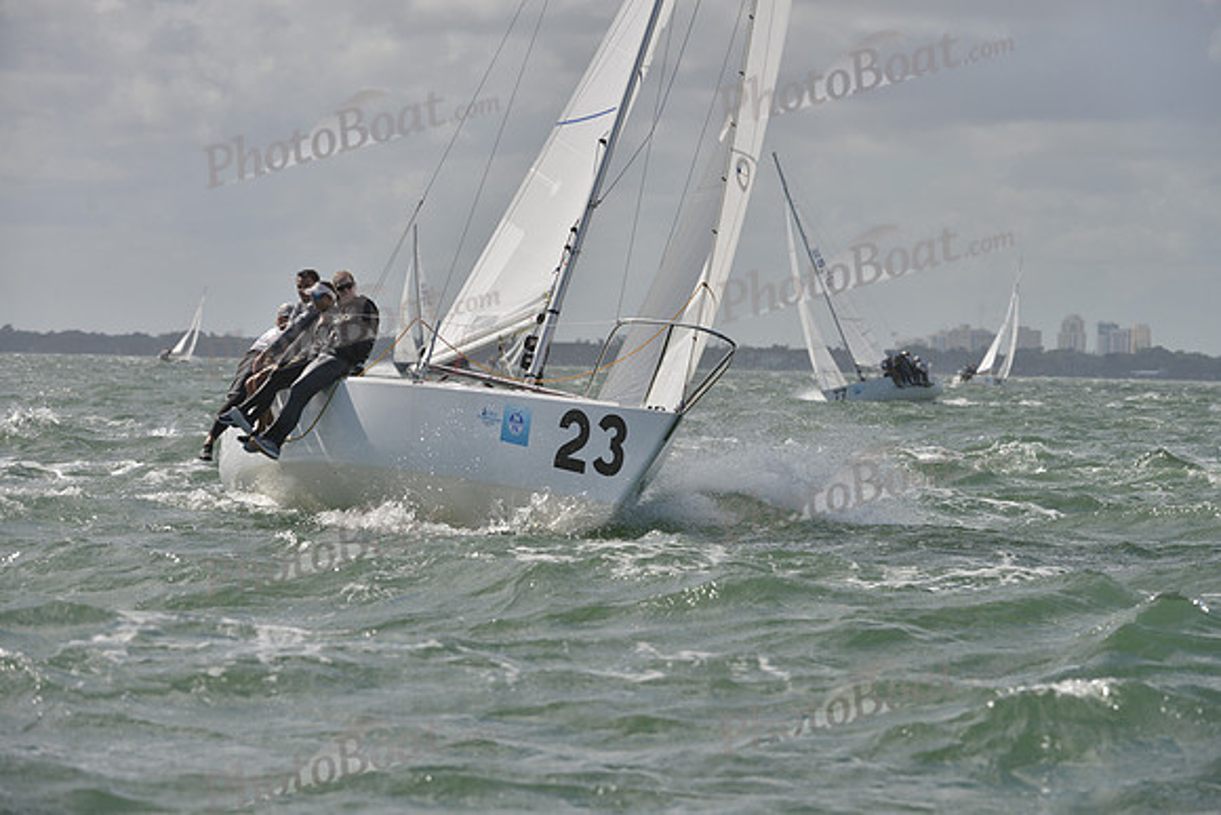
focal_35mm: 200
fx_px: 6785
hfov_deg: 10.3
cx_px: 610
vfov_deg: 6.9
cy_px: 408
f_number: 8
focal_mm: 200
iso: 280
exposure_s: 1/1600
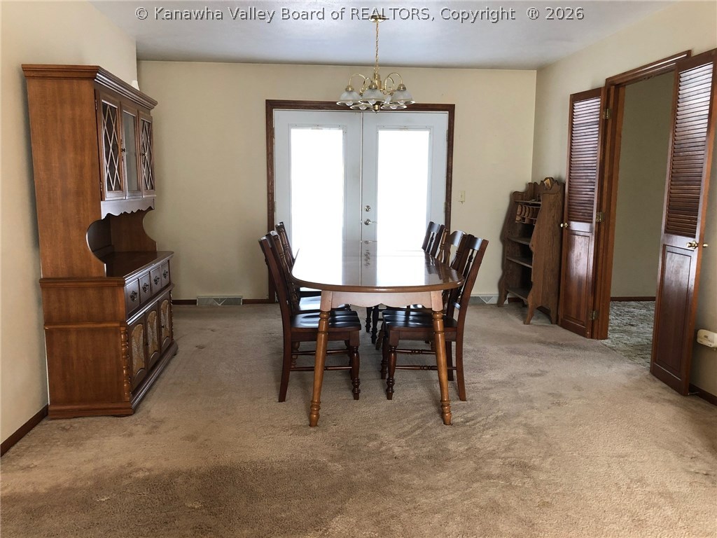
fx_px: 580
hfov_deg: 63.4
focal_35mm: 28
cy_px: 269
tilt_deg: -7.2
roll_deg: -1.4
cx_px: 358
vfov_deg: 49.7
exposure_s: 1/15
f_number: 1.8
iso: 40
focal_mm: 3.99
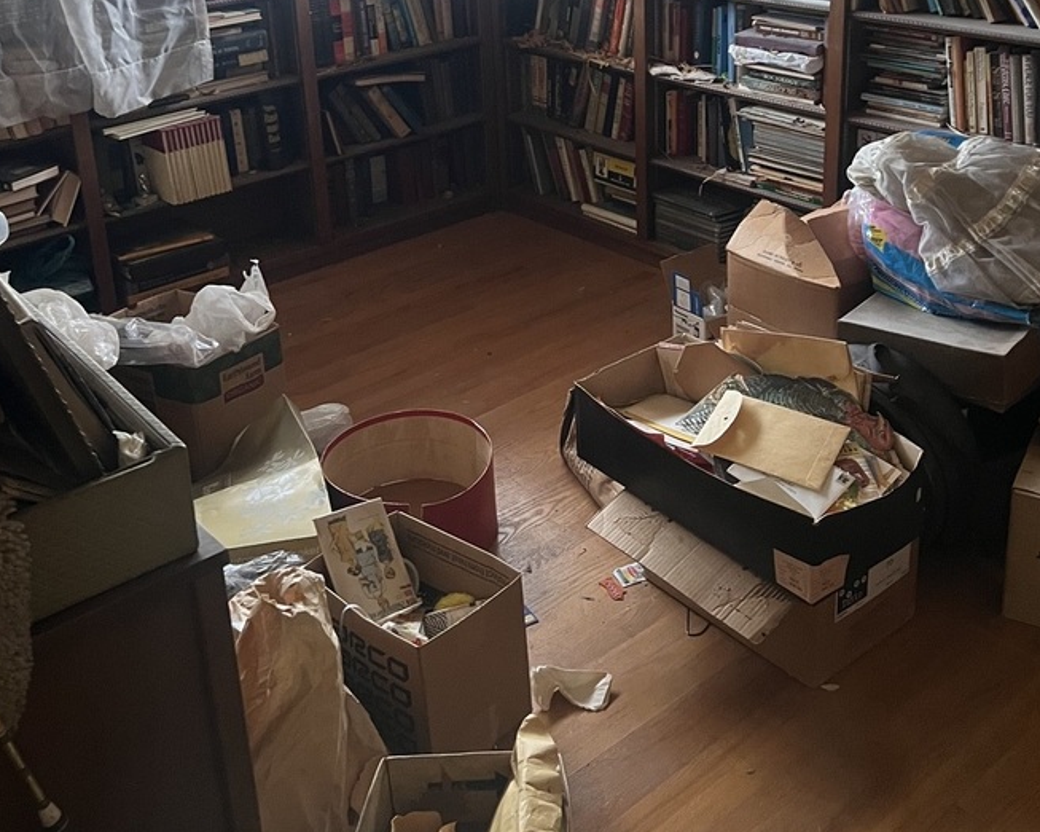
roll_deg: +1.5
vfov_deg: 34.6
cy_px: 175
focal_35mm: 42
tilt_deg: -17.1
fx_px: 1292
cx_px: 554
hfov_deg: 43.8
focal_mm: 5.7
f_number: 1.5
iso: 400
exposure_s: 1/40
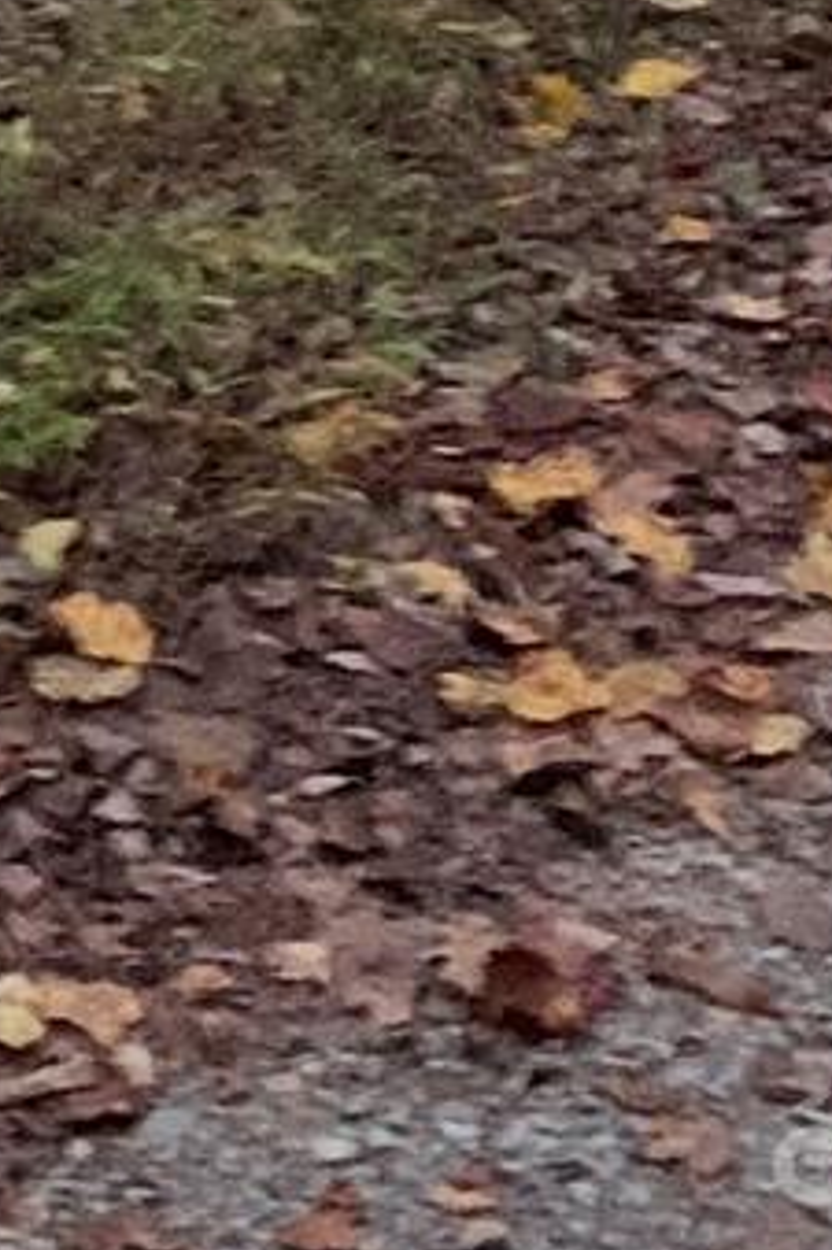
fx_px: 4268
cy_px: -1538
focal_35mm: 123
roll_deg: -1.2
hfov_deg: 10.6
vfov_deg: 13.3
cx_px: -532
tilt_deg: +7.3
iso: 640
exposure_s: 1/24
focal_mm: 4.25
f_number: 1.8
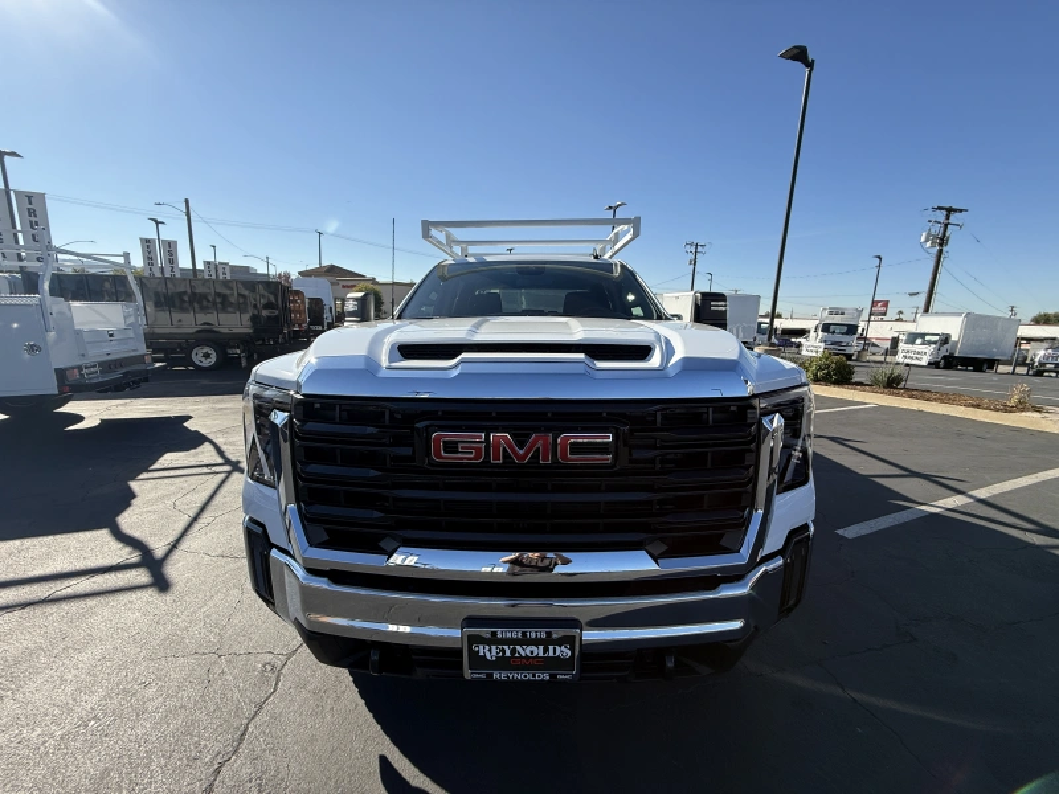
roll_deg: -2.5
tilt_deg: -8.9
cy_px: 397
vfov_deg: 85.7
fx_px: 428
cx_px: 530
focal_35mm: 14
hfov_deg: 102.1
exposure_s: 1/1368
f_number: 2.2
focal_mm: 2.22
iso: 50
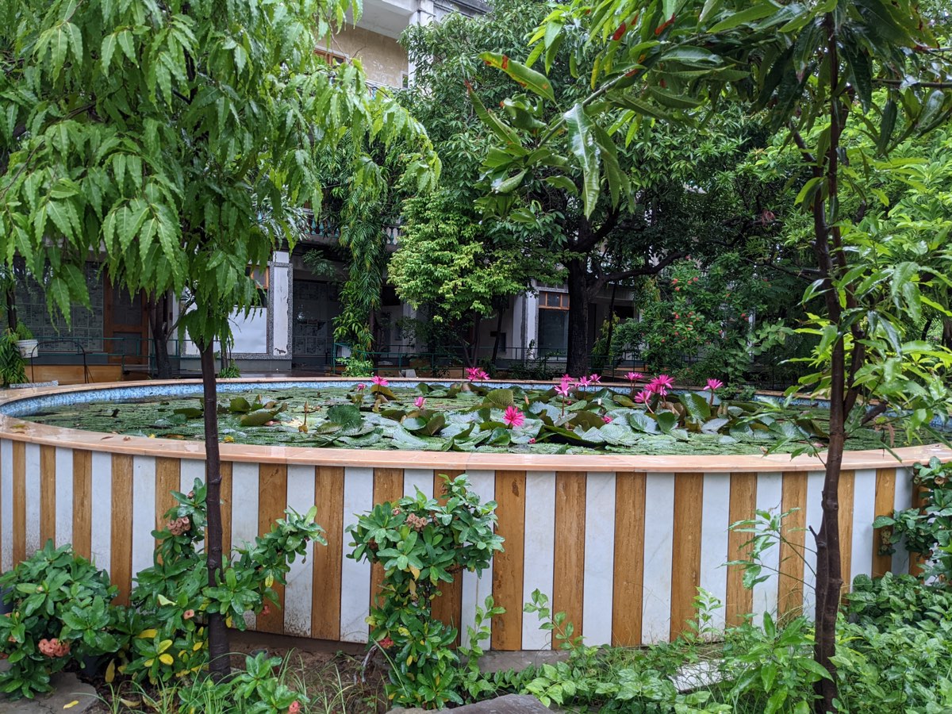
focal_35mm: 27
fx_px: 743
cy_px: 357
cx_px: 476
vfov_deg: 51.4
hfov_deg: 65.3
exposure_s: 1/114
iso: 44
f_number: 1.73
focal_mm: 4.38
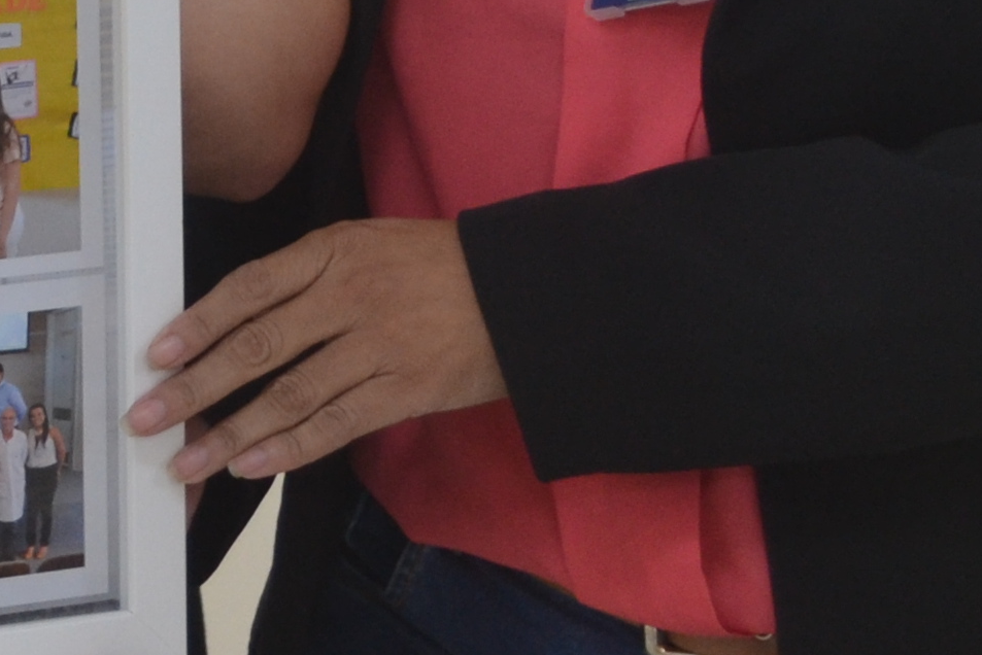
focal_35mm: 145
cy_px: -228
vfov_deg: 9.3
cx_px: -876
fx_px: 3956
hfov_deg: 12.7
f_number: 4
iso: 400
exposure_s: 1/60
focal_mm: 20
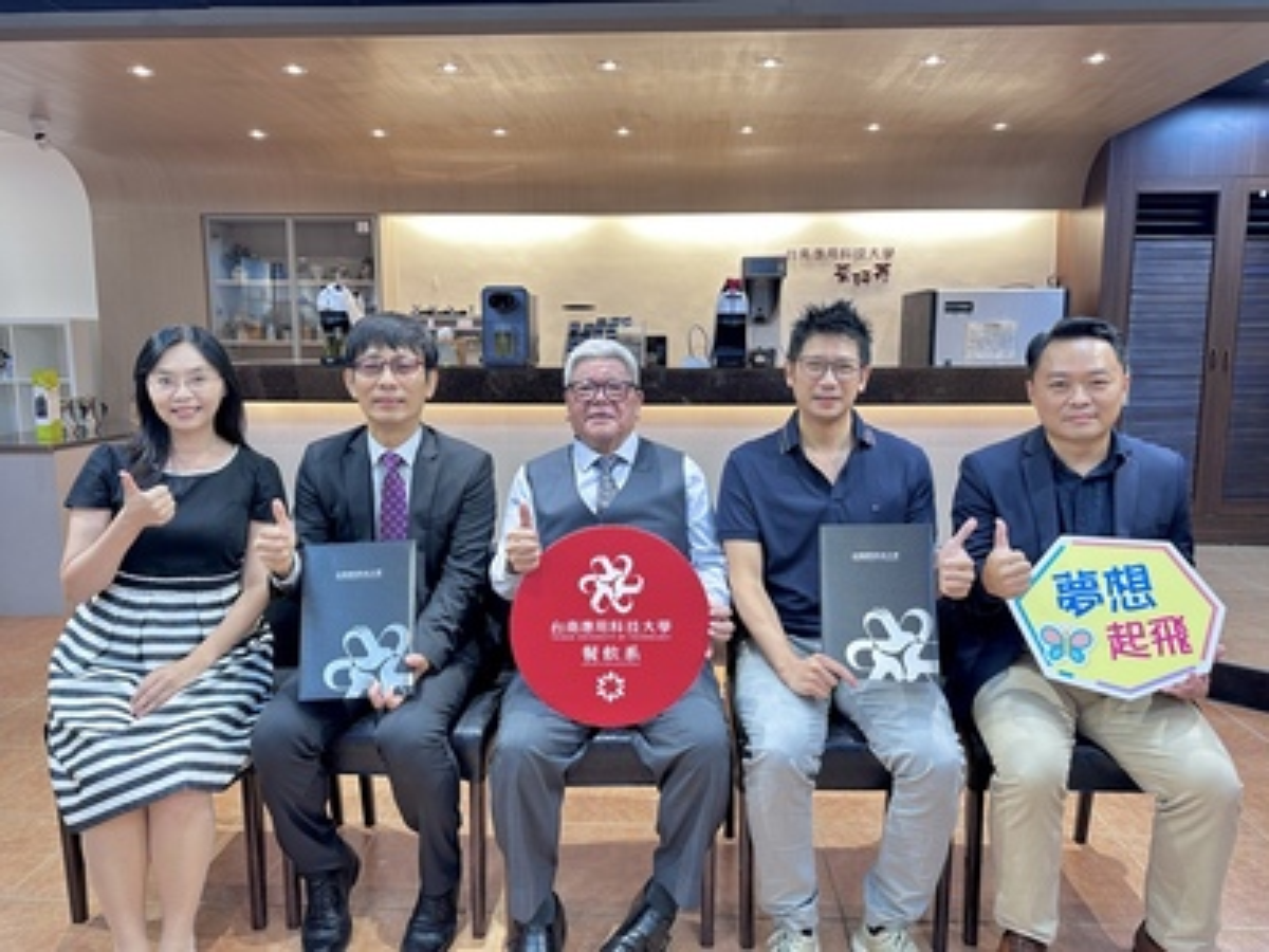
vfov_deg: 56.8
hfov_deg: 71.6
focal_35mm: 24
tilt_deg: -8.0
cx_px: 634
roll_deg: +0.2
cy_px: 476
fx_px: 880
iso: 125
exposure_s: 1/60
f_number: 1.78
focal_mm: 6.86
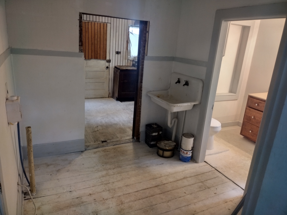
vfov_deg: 51.4
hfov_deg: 65.3
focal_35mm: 27
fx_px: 224
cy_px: 108
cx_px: 144
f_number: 1.7
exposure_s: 1/33.3
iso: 400
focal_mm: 4.71
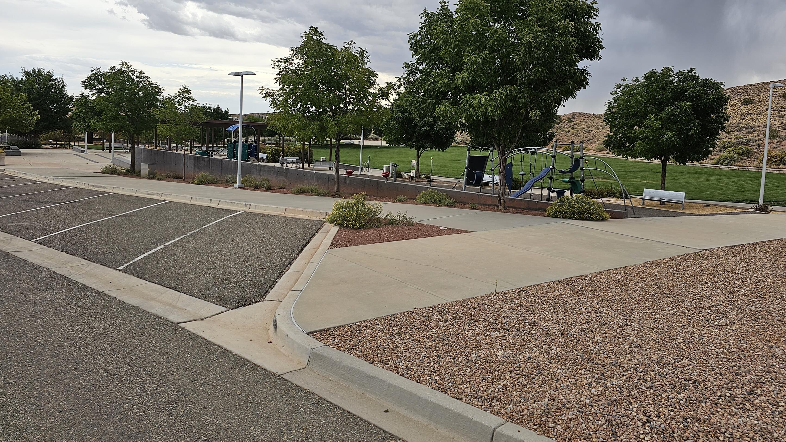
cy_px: 166
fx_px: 542
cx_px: 403
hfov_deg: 71.9
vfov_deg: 44.0
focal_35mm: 26
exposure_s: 1/582
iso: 12
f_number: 1.7
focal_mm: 6.3
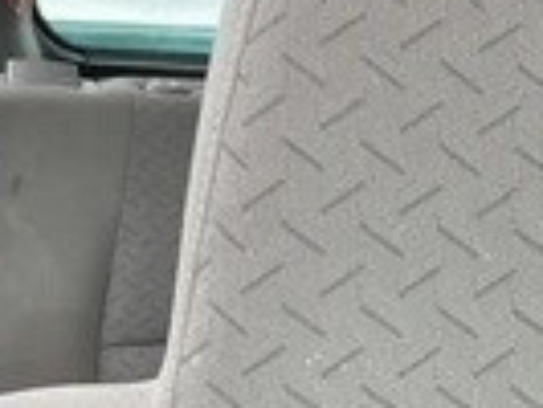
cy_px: 224
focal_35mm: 84
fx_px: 1319
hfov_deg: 22.7
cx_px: 494
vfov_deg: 17.6
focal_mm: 3
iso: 50
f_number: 1.8
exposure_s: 1/122
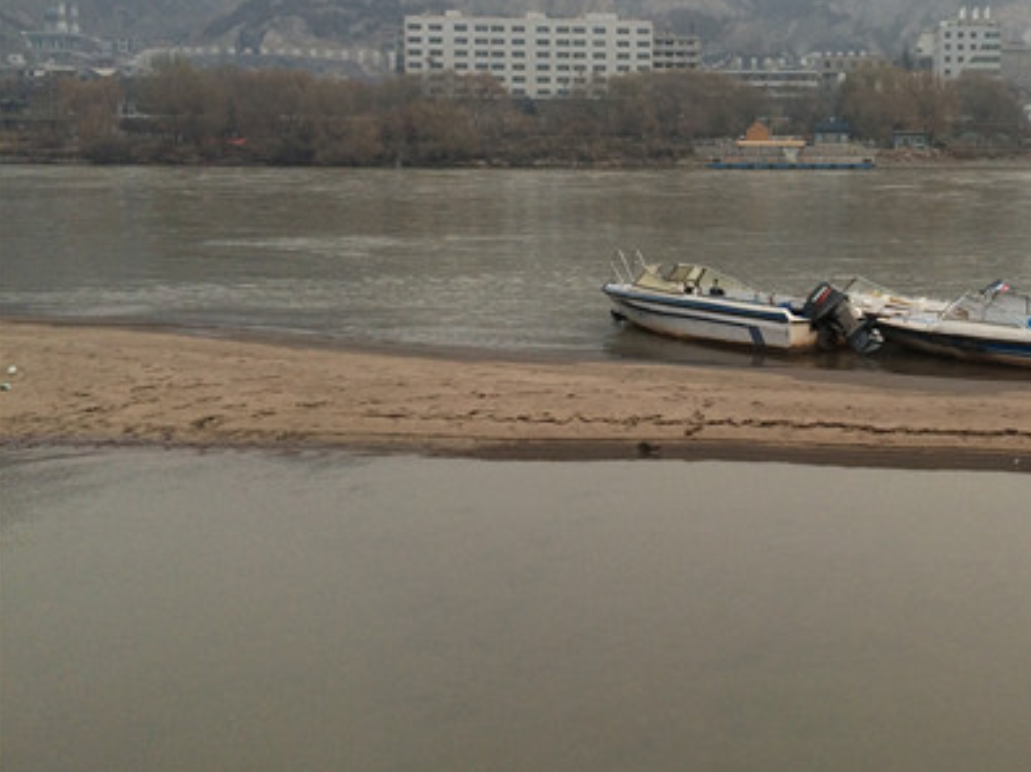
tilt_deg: -3.2
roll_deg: +1.1
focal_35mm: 47
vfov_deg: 30.5
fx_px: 1399
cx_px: 830
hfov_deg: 38.8
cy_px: 219
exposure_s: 1/707
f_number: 2.2
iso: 32
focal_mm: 4.15
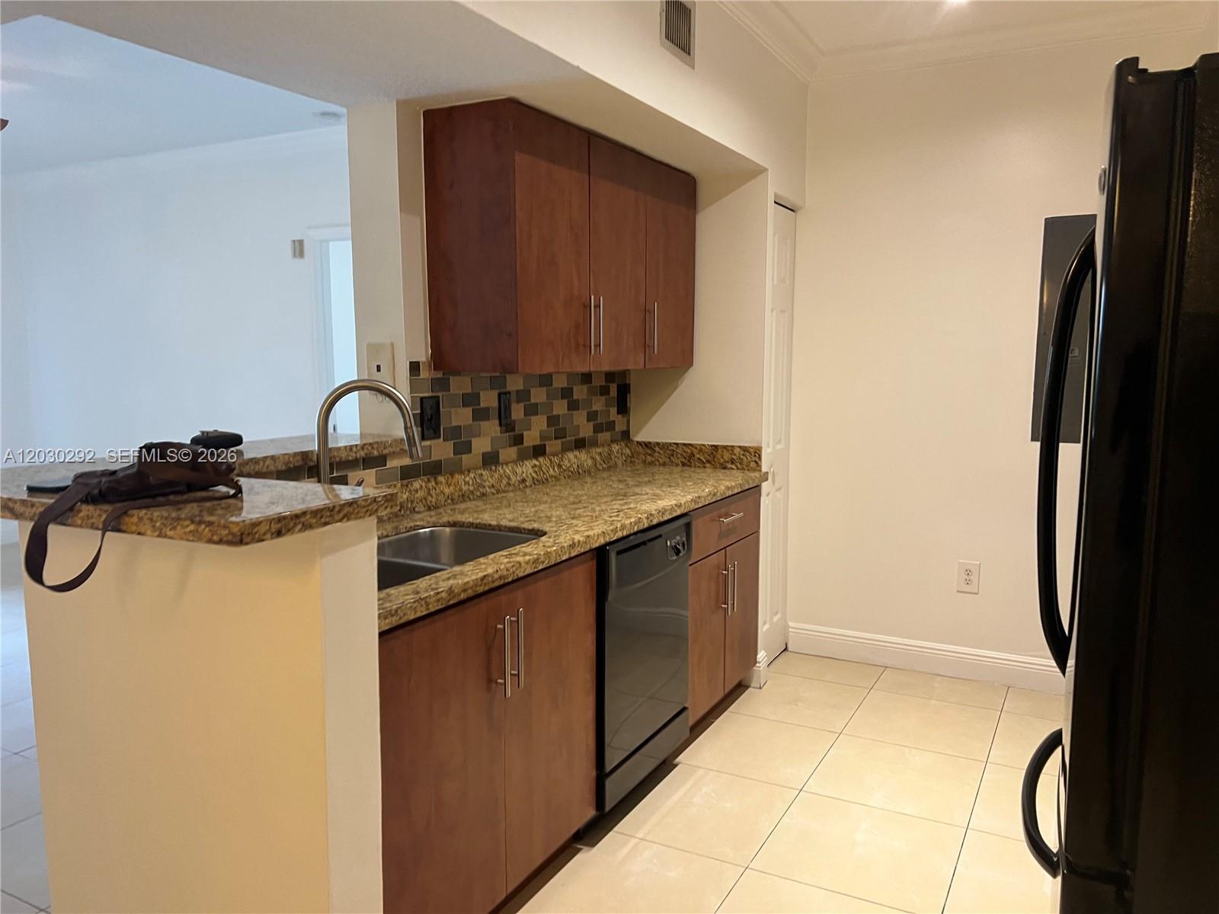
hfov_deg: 67.3
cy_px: 457
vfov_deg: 53.1
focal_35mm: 26
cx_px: 610
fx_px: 916
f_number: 1.5
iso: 160
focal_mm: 5.7
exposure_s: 1/60
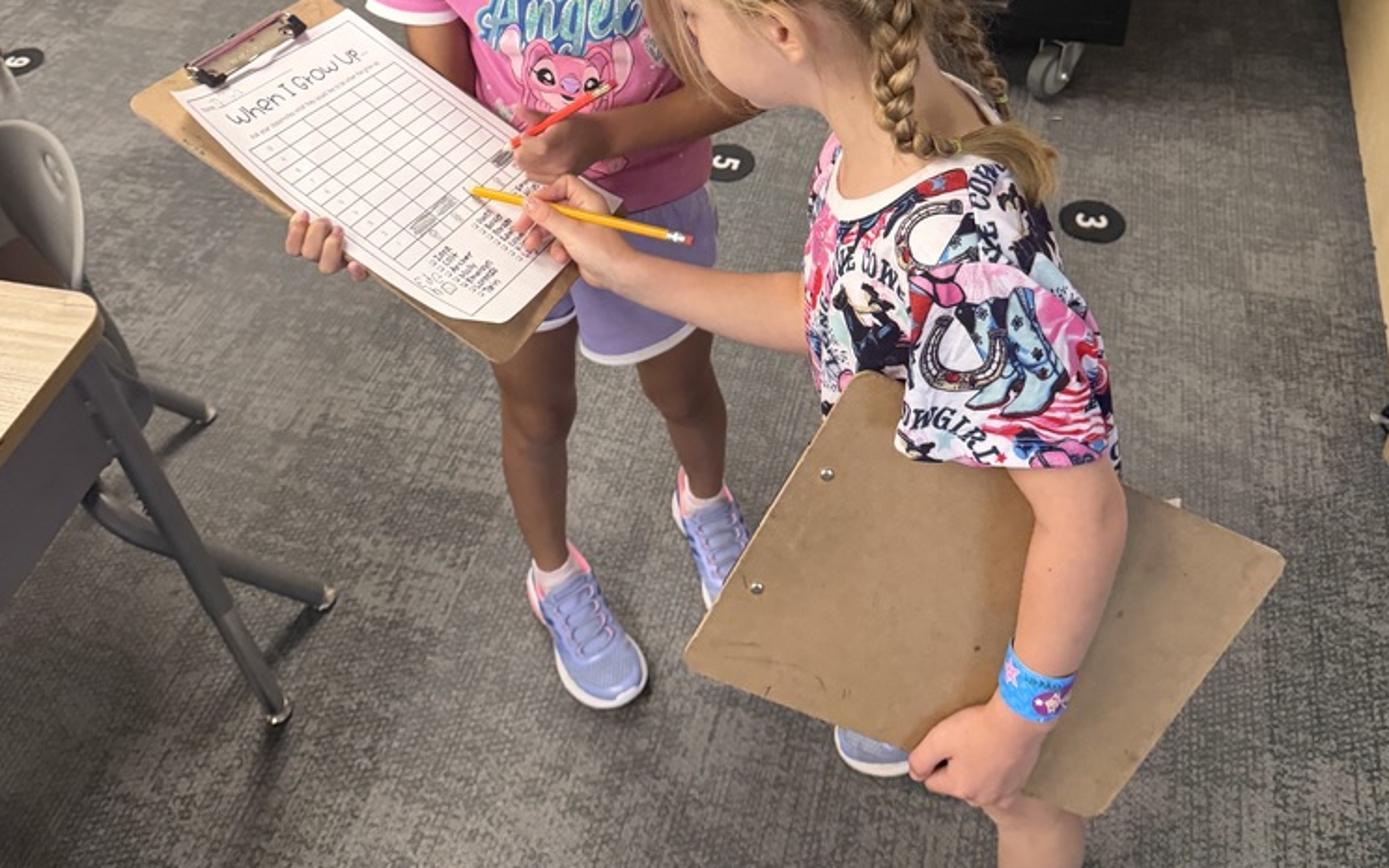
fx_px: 1325
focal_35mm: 35
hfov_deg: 55.3
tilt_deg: -36.6
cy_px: 127
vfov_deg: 34.7
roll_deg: +0.1
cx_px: 706
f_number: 1.78
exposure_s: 1/60
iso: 640
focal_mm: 6.76
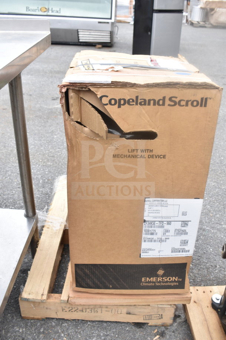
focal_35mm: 34
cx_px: 113
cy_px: 170
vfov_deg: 55.1
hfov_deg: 38.4
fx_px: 325
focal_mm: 23
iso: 200
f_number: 5.6
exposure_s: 1/125
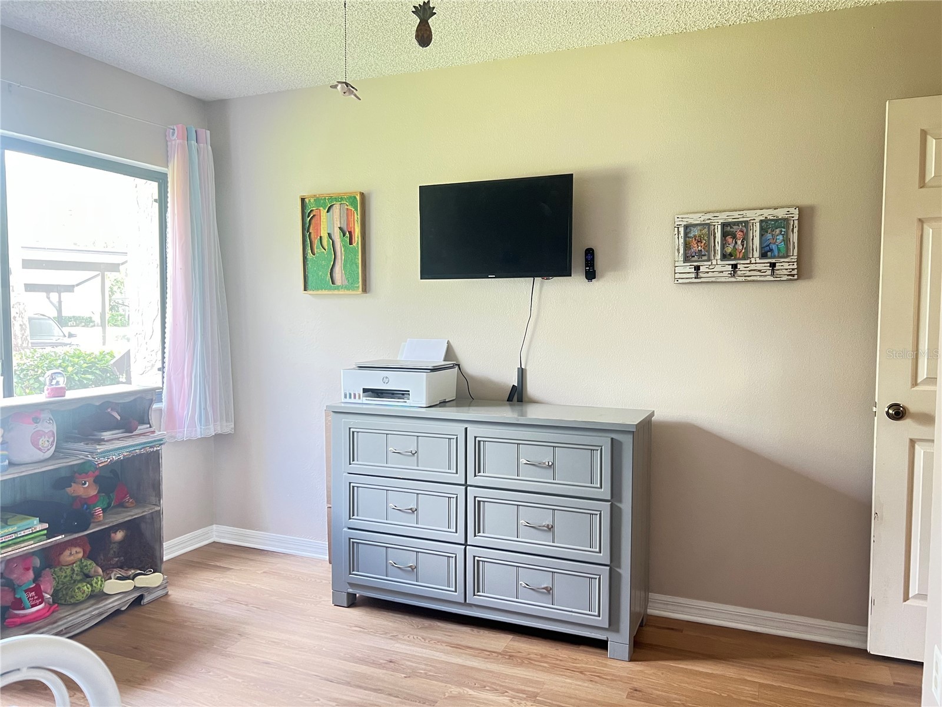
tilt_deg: -3.9
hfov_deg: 67.3
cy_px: 354
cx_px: 471
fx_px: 708
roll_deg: -0.2
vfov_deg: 53.1
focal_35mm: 26
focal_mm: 5.7
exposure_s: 1/60
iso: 320
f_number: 1.5
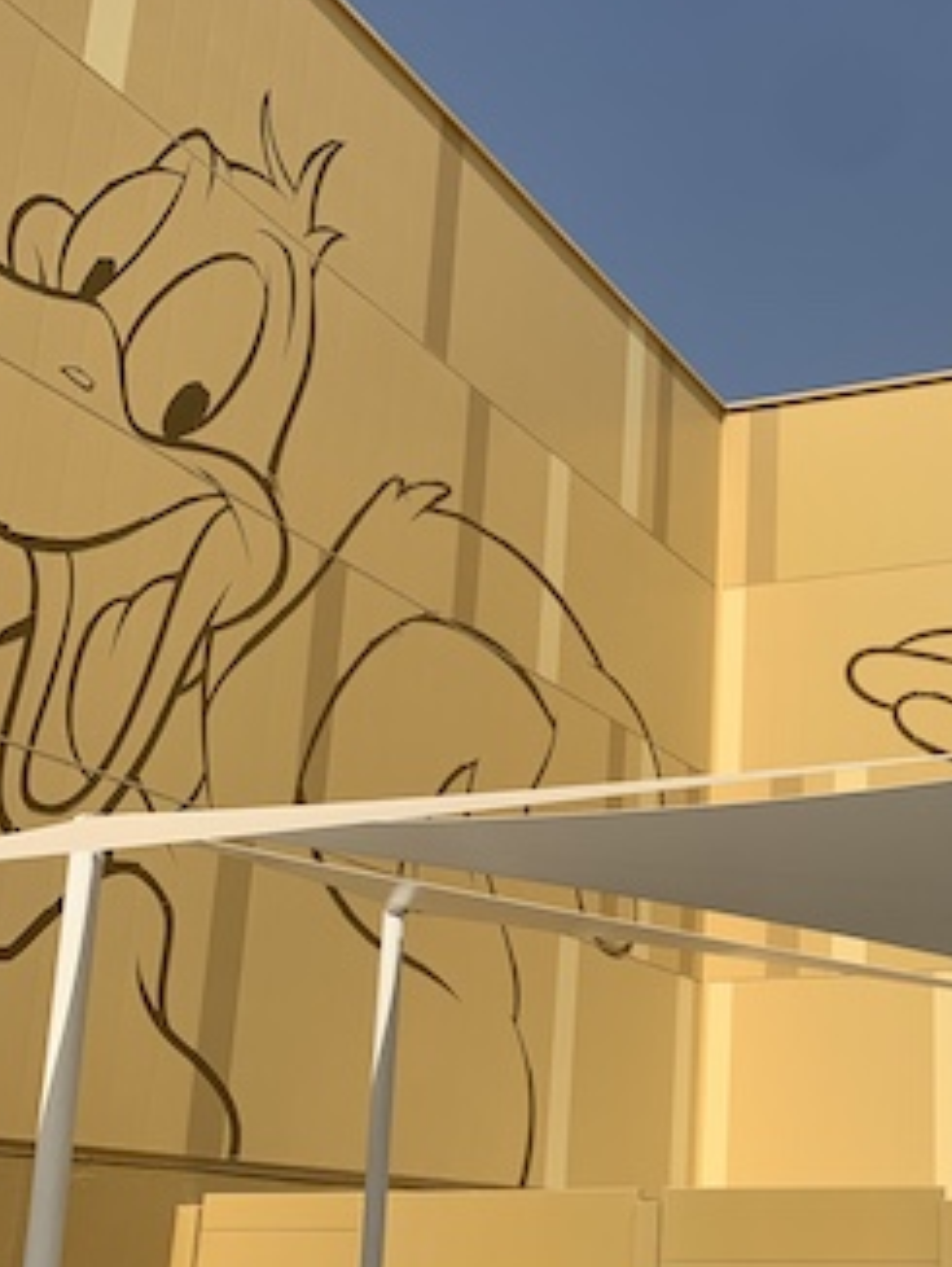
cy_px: 692
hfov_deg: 27.5
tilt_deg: +18.4
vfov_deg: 37.4
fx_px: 1868
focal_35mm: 51
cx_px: 870
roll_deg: -0.3
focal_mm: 4.25
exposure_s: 1/5405
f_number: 1.8
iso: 25
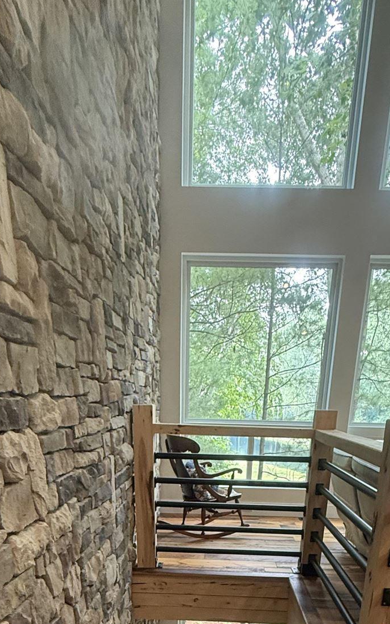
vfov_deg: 49.3
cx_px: 191
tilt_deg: -23.2
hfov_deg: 40.6
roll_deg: -1.3
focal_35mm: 31
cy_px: 632
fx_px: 527
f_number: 2.2
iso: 320
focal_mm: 2.22
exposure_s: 1/60
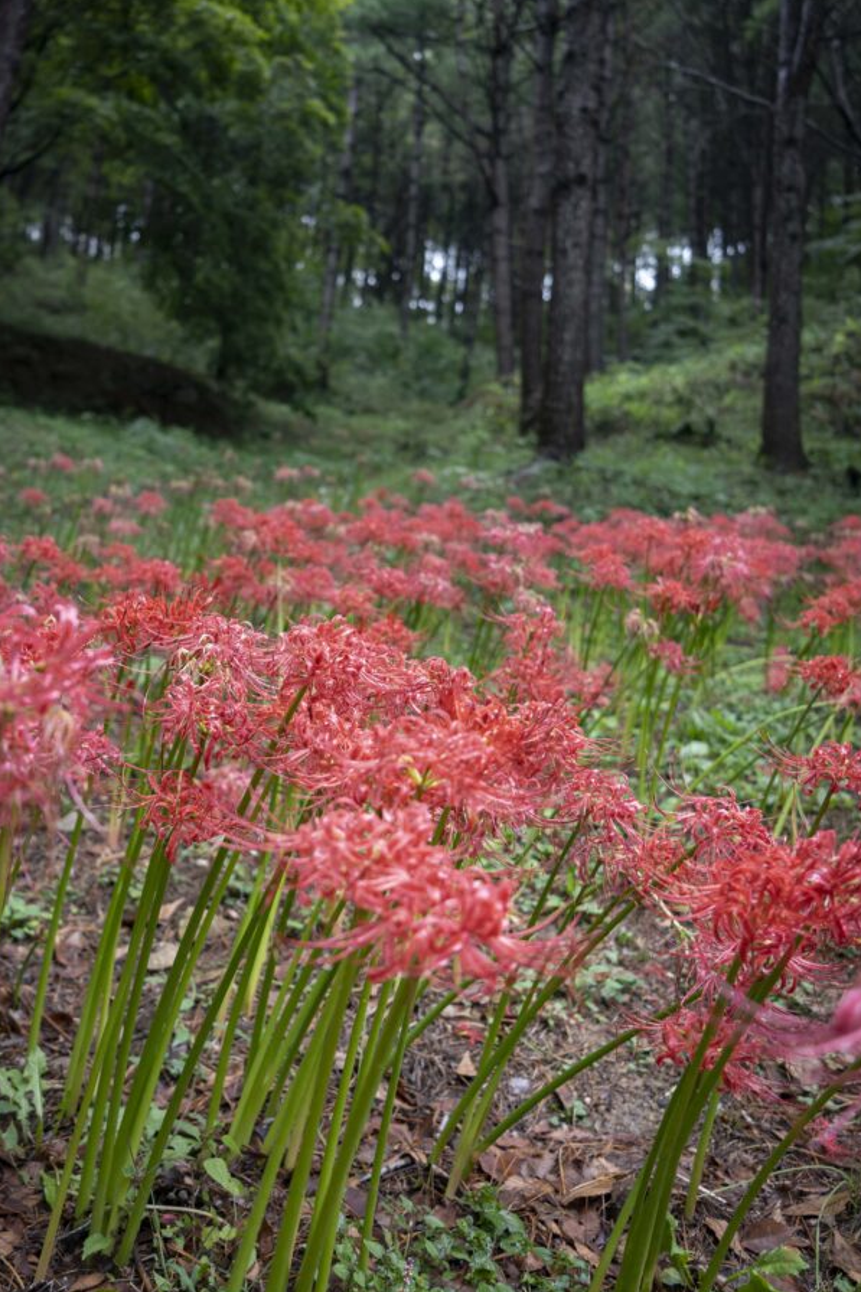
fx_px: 1148
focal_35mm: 32
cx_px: 389
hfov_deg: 41.1
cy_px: 568
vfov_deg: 58.6
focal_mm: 28
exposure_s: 1/160
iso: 250
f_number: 4
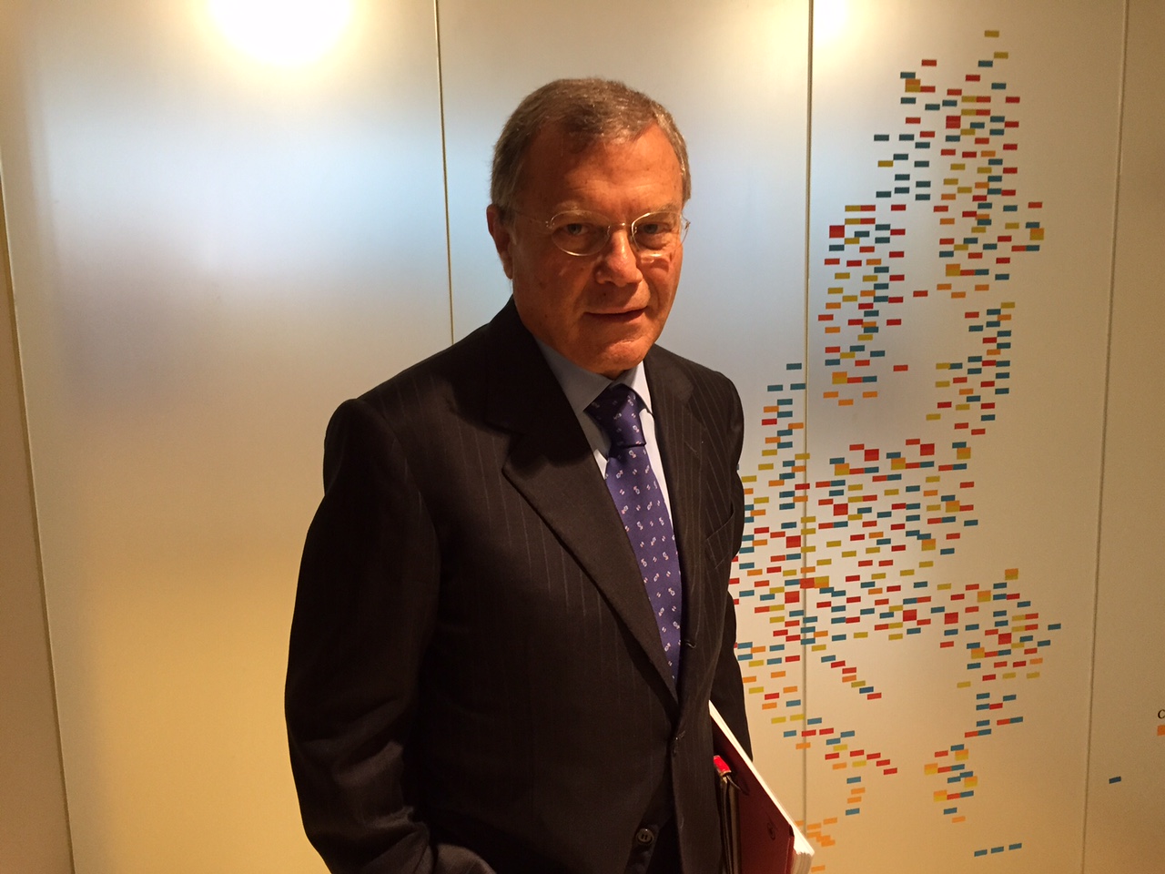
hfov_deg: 61.7
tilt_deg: -7.8
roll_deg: +1.5
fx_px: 976
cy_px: 437
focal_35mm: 29
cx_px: 582
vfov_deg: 48.2
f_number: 2.2
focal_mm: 4.15
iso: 125
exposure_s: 1/30
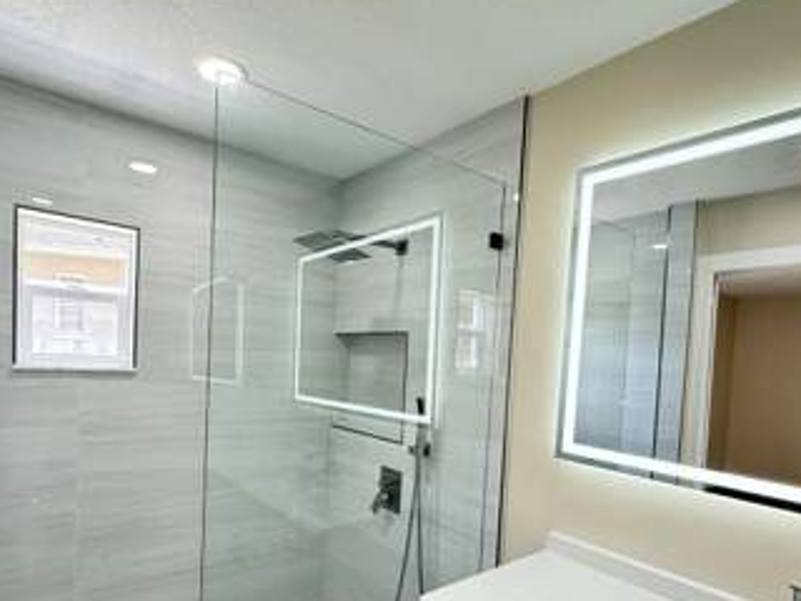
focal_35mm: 21
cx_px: 353
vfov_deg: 62.5
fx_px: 486
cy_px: 378
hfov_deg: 78.7
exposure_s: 1/120
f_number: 2.2
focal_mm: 2.22
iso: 200
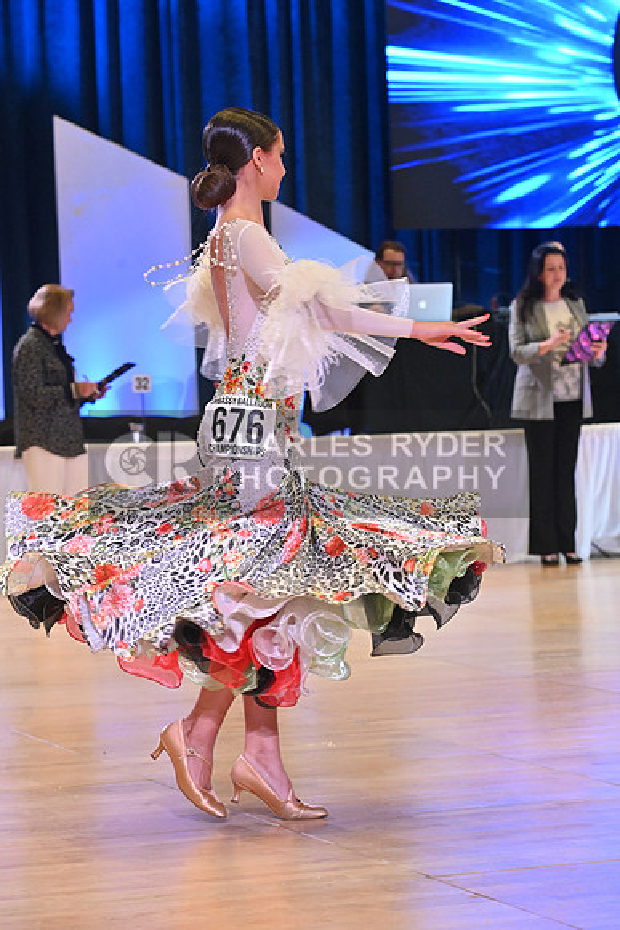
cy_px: 465
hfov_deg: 11.2
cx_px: 310
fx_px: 3150
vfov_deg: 16.8
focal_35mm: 122
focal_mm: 122
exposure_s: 1/400
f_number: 7.1
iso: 5000
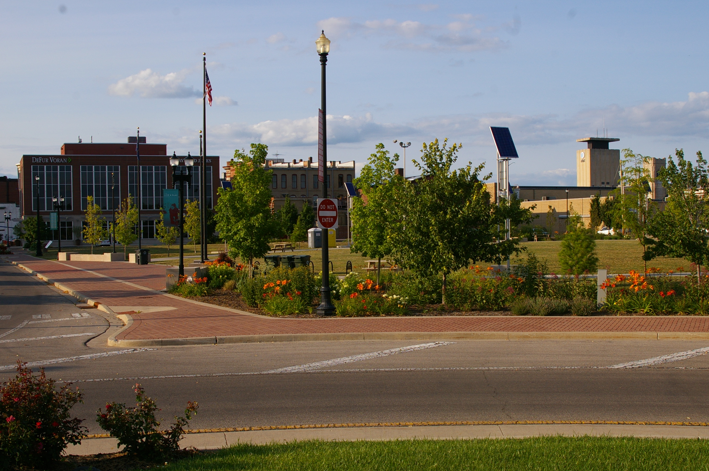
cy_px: 260
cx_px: 365
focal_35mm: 47
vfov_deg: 28.6
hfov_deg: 41.9
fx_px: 925
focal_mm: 28
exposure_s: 1/250
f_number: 9.5
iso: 200
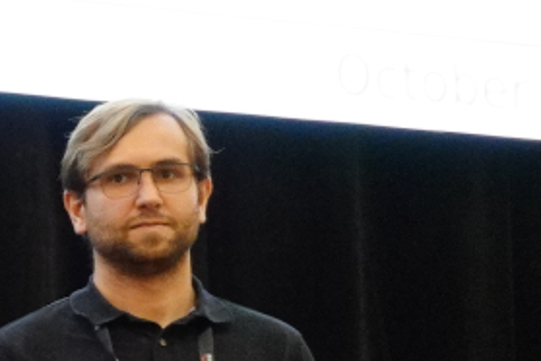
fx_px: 3171
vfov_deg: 6.4
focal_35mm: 211
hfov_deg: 9.1
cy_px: 637
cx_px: -566
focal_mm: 18.1
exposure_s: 1/50
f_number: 2.8
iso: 2000
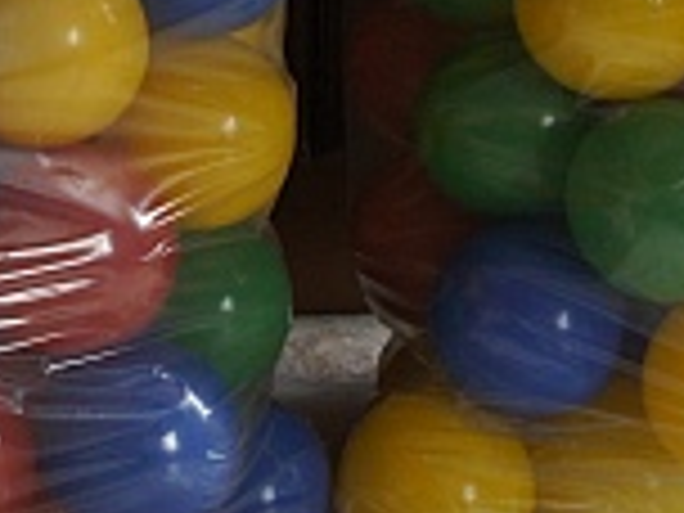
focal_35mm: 114
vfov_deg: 12.6
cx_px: -56
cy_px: -126
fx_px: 2253
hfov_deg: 16.8
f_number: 4
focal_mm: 20
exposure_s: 1/30
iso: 800
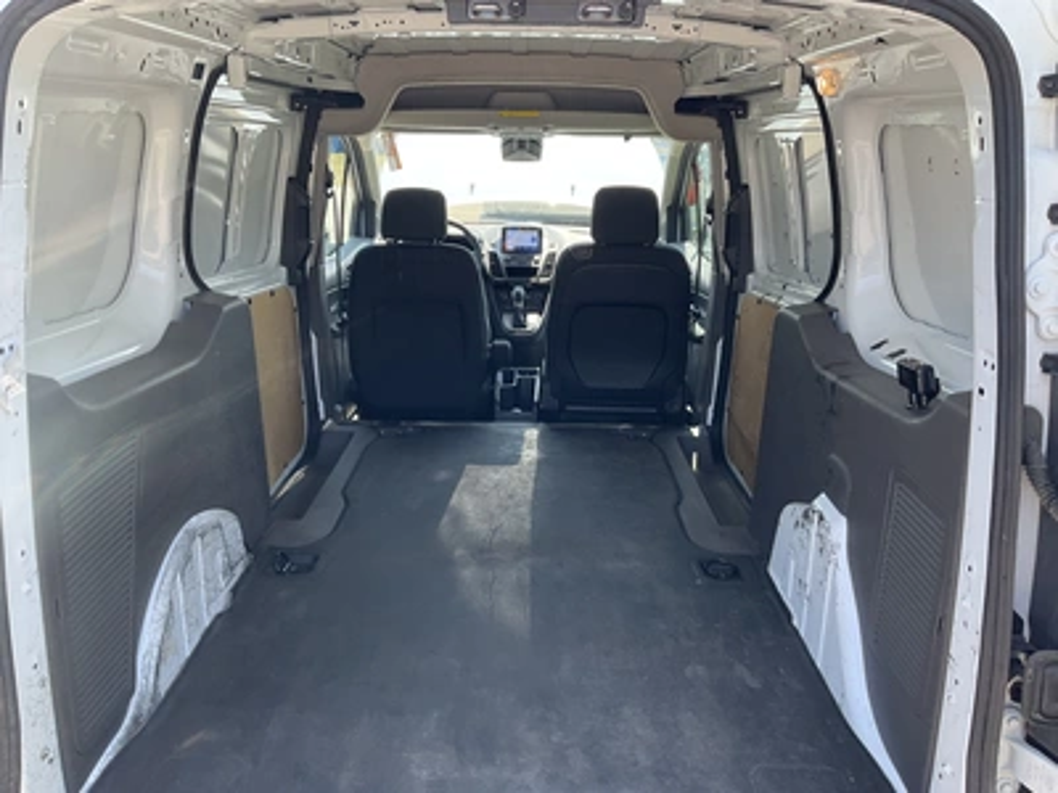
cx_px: 529
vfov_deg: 48.2
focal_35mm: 29
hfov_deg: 61.7
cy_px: 396
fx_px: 886
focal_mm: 3
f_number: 1.8
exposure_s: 1/168
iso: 32
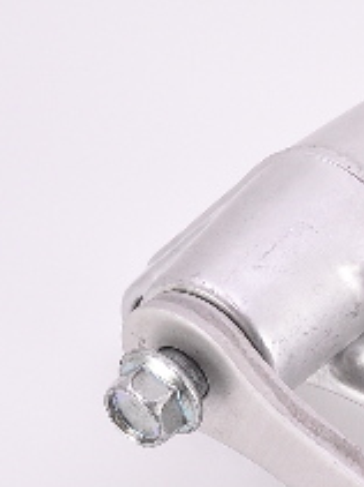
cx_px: 463
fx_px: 1347
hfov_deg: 14.8
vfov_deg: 20.1
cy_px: 433
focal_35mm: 96
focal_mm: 22
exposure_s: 1/160
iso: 2000
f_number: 10
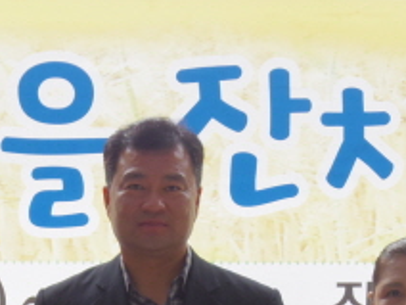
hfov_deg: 16.1
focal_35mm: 122
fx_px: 1431
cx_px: 109
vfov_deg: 11.8
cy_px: 398
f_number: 4
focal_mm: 7.4
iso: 200
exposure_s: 1/200
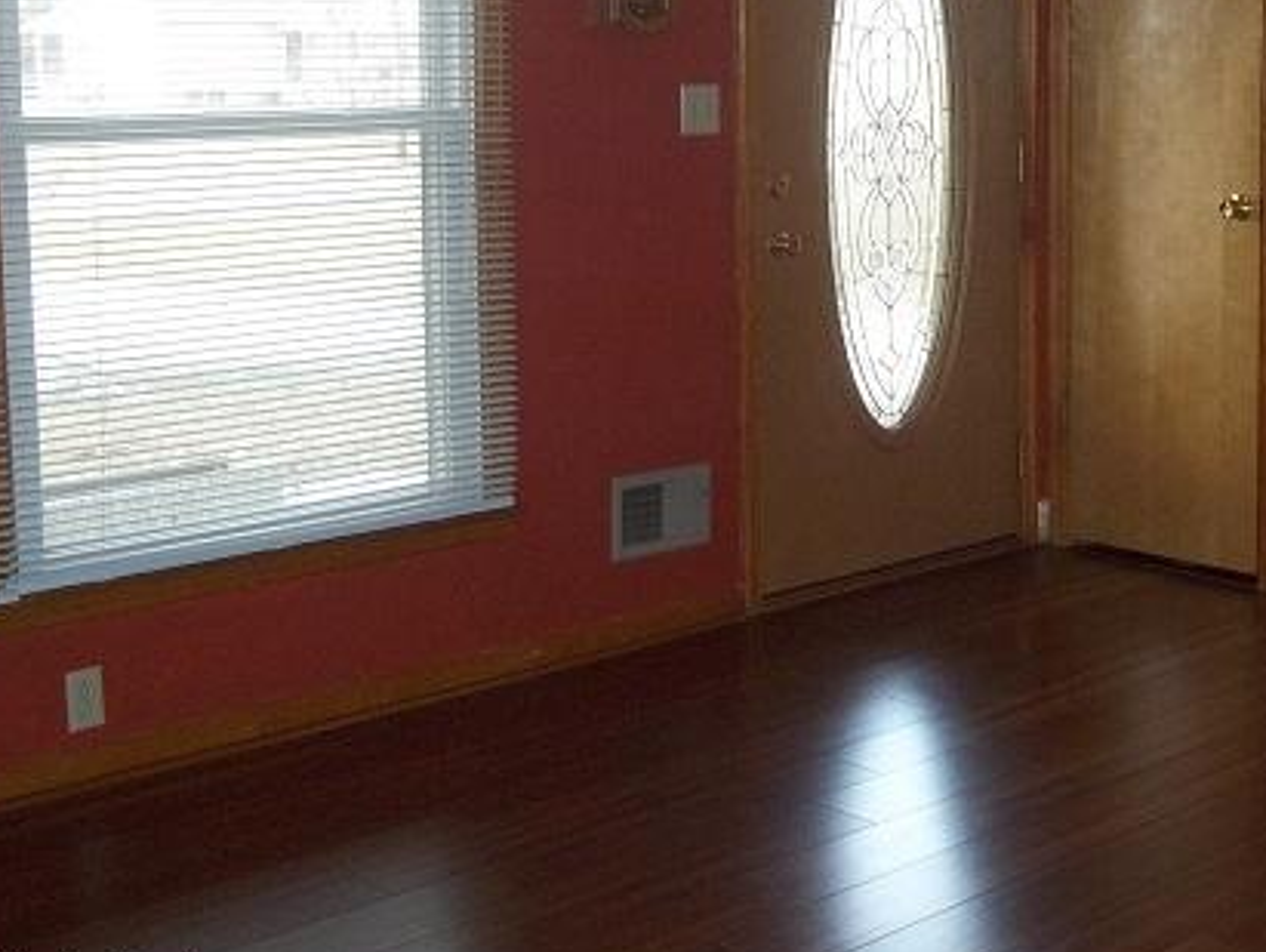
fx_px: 2050
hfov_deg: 34.0
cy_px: 305
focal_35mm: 56
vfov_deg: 26.0
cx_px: 844
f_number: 3.1
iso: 160
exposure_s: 1/30
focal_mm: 6.5
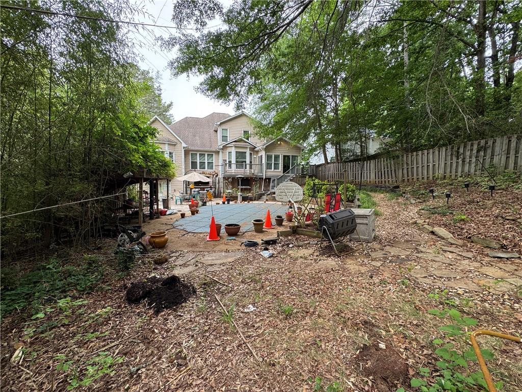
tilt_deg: -4.3
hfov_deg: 102.1
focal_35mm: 14
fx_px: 211
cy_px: 196
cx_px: 261
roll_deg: -1.0
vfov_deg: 85.7
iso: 40
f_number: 2.2
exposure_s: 1/99
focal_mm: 2.22
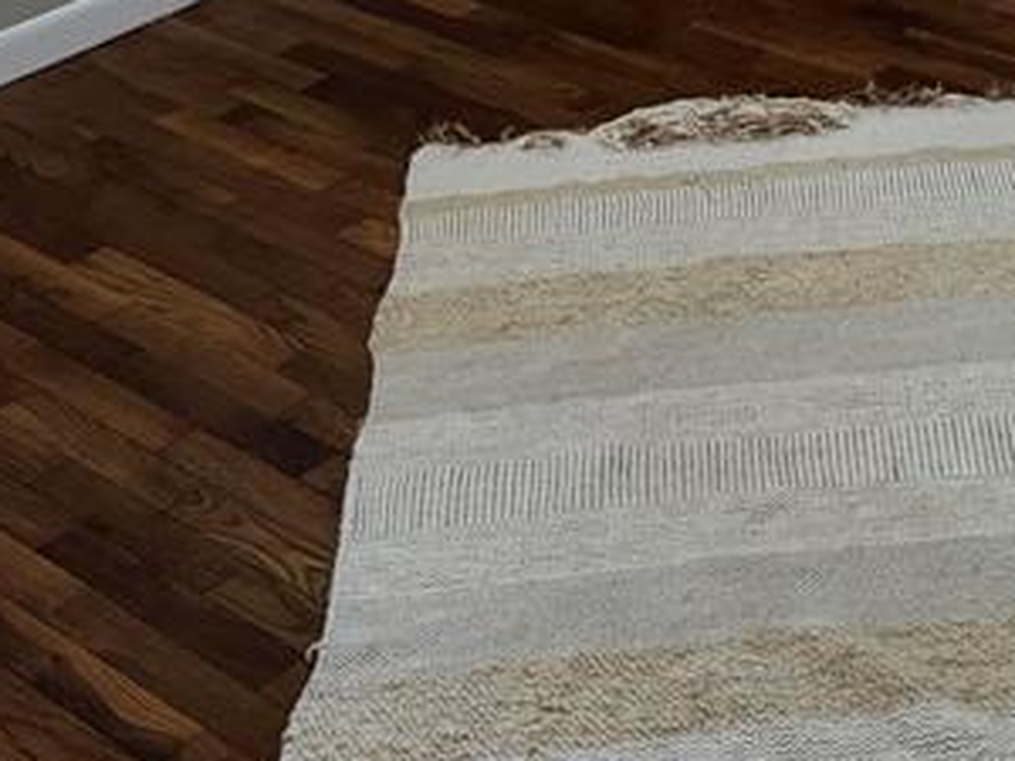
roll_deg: +2.7
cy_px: -352
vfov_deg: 16.5
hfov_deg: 23.4
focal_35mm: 82
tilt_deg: -14.8
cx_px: 849
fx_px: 2404
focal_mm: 6.76
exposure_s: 1/60
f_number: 1.78
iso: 500
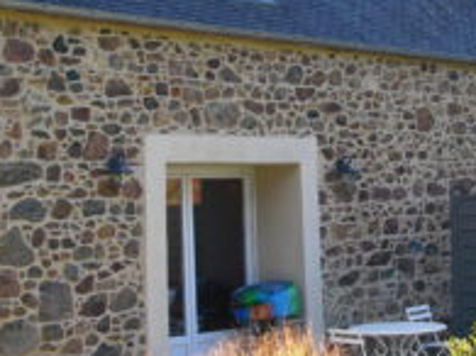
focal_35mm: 94
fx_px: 1292
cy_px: 107
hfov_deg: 20.7
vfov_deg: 15.7
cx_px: 369
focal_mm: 6.3
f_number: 3.1
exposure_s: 1/250
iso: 100
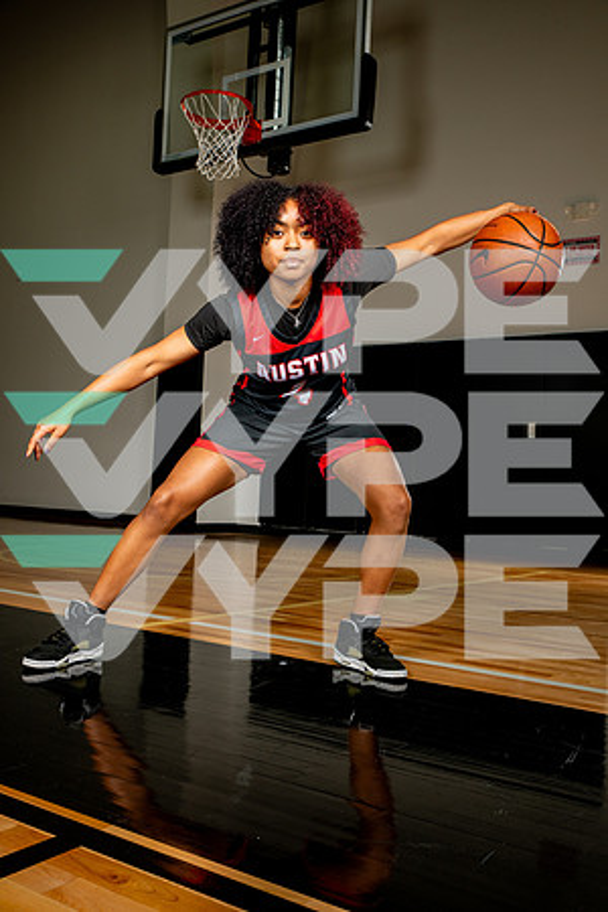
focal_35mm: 36
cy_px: 456
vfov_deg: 53.1
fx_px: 912
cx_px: 304
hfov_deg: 36.9
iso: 250
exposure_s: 1/400
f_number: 8
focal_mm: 36
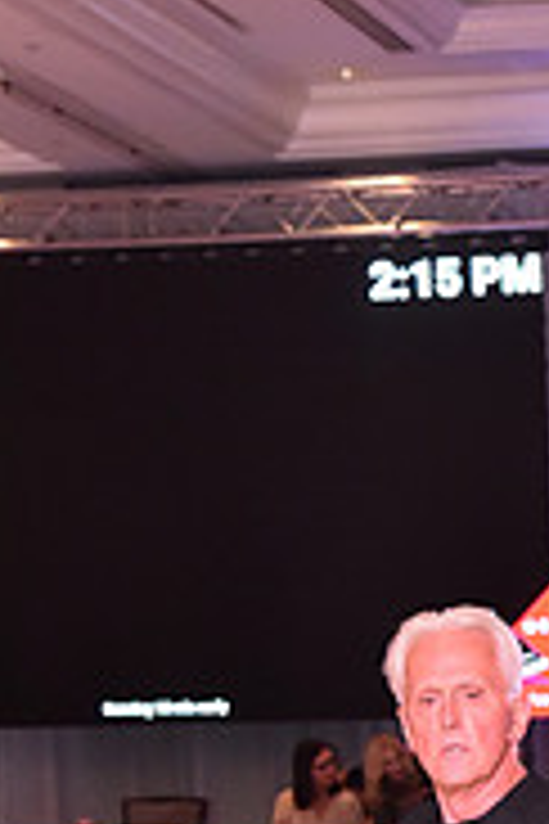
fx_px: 3339
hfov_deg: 9.2
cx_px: 821
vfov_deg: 13.5
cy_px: 1076
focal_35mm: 146
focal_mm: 46
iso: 2500
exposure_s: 1/250
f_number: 6.3
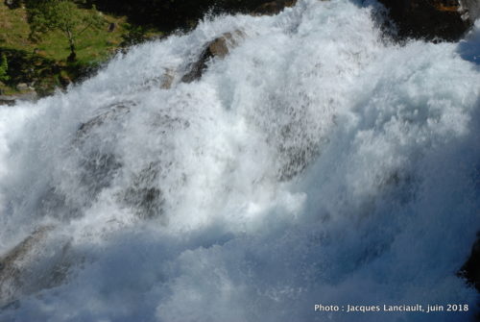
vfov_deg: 25.8
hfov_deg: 37.8
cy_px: 161
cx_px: 240
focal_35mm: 52
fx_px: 701
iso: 100
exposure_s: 1/125
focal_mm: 35
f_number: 16
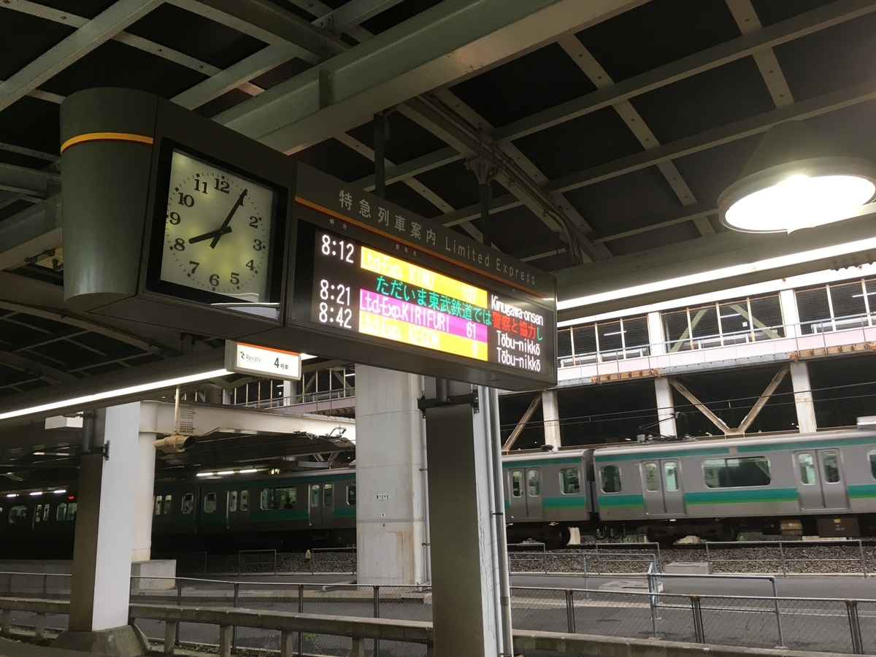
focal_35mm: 29
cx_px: 438
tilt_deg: +10.8
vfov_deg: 48.2
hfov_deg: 61.7
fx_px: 734
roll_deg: +2.3
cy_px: 328
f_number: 2.2
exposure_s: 1/30
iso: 32
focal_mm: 4.15
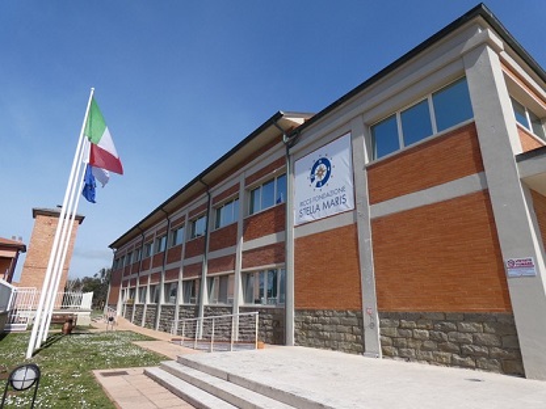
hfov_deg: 81.7
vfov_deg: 66.0
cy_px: 204
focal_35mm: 20
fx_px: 315
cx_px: 273
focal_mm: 3.6
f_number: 4
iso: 80
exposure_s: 1/1000
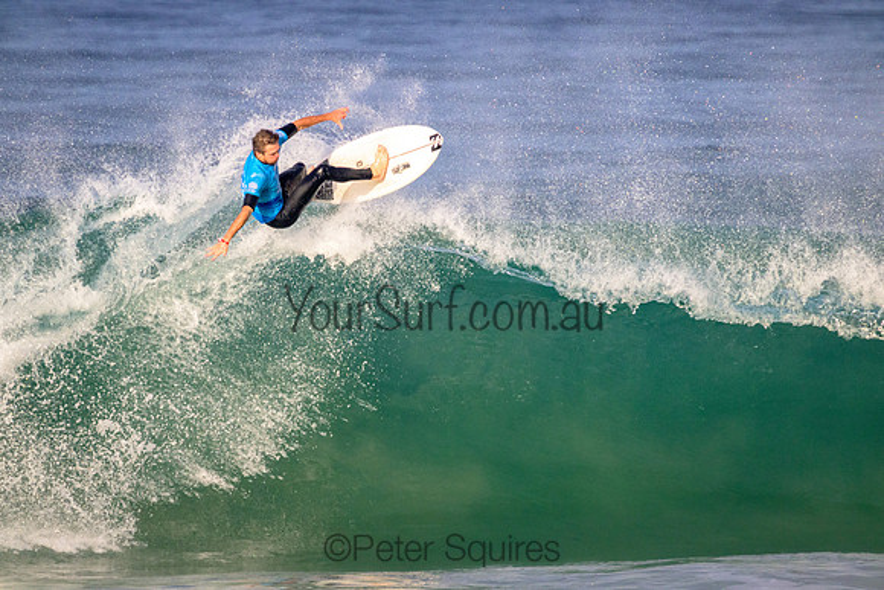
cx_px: 442
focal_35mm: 800
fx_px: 19648
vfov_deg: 1.7
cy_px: 295
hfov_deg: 2.6
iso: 2500
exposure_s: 1/2000
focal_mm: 800
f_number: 11
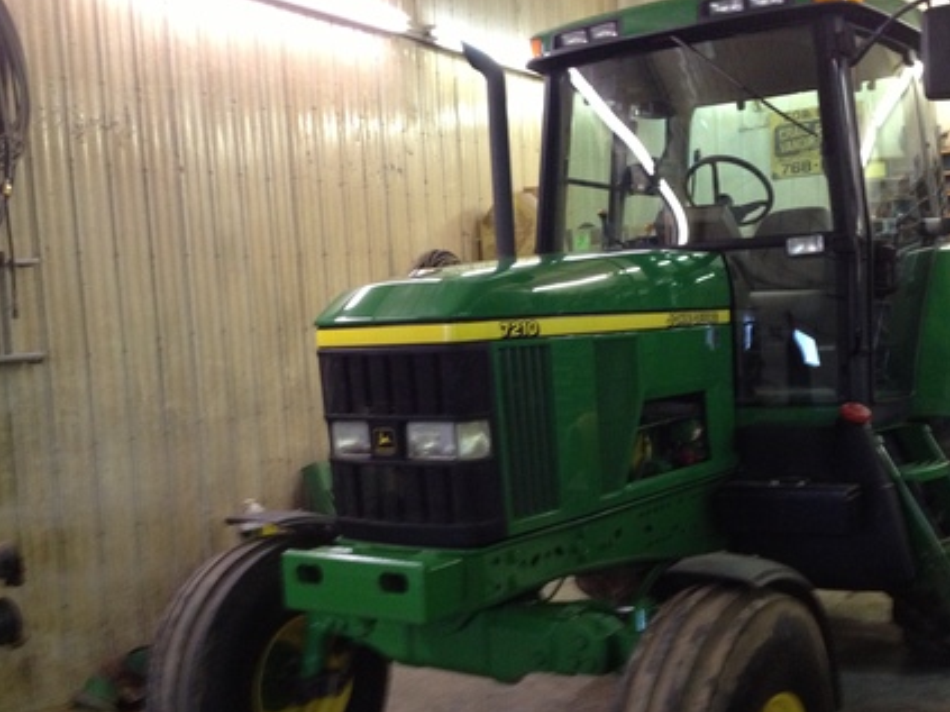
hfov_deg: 42.0
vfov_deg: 32.2
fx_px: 1235
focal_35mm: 45
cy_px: 380
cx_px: 532
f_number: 2.4
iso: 250
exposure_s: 1/20
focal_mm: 4.28
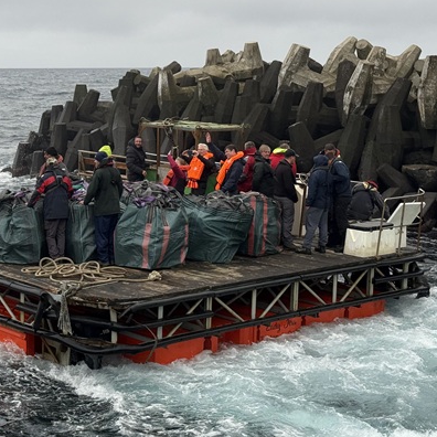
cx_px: 90
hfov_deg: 22.8
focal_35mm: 75
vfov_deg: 23.0
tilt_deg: -5.7
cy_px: 190
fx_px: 1071
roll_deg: -0.3
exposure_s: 1/469
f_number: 1.78
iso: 64
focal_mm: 6.76
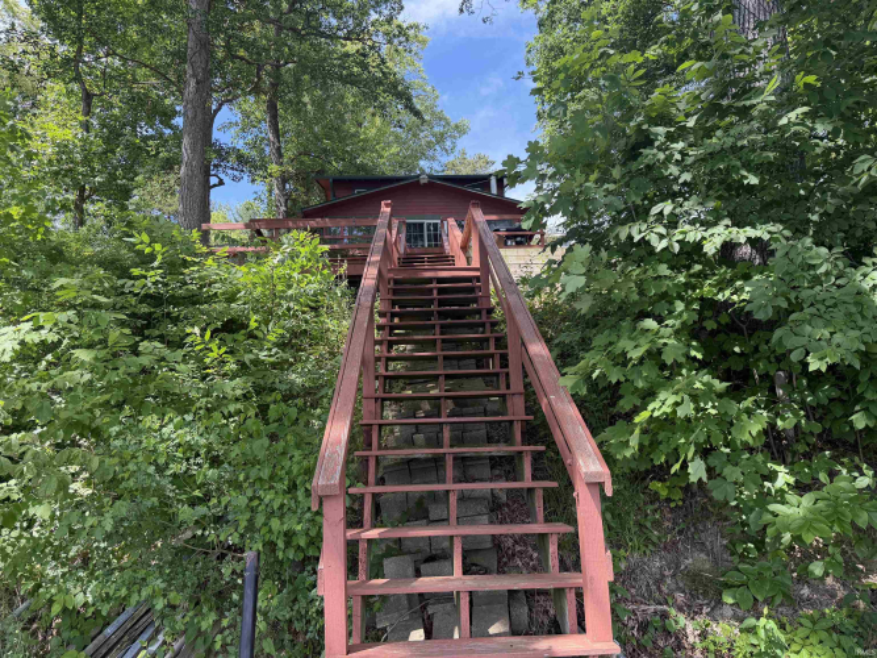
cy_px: 329
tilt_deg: +13.2
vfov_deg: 56.8
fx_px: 608
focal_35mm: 24
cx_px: 438
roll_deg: +1.9
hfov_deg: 71.6
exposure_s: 1/607
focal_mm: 6.76
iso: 100
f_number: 1.78
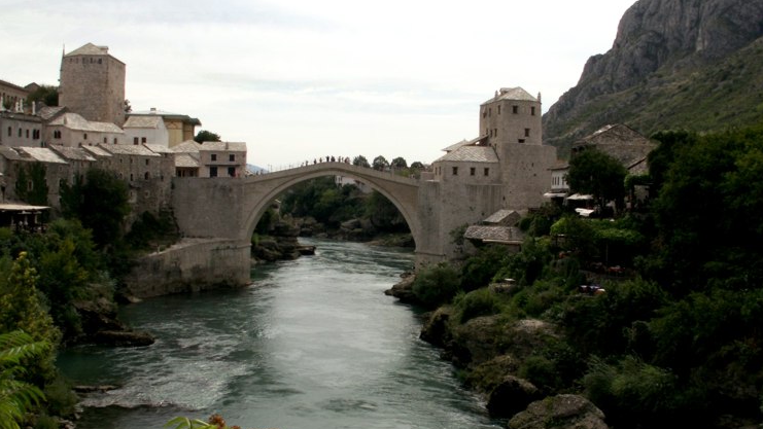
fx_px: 911
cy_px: 243
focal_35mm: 45
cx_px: 404
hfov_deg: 45.4
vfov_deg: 26.5
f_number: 4.5
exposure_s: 1/800
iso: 50
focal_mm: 5.89
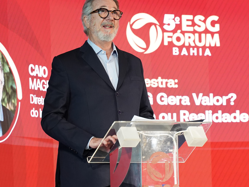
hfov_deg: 13.6
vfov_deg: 10.2
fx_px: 1043
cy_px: 89
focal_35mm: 145
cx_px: 123
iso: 3200
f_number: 4
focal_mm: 75
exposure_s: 1/320
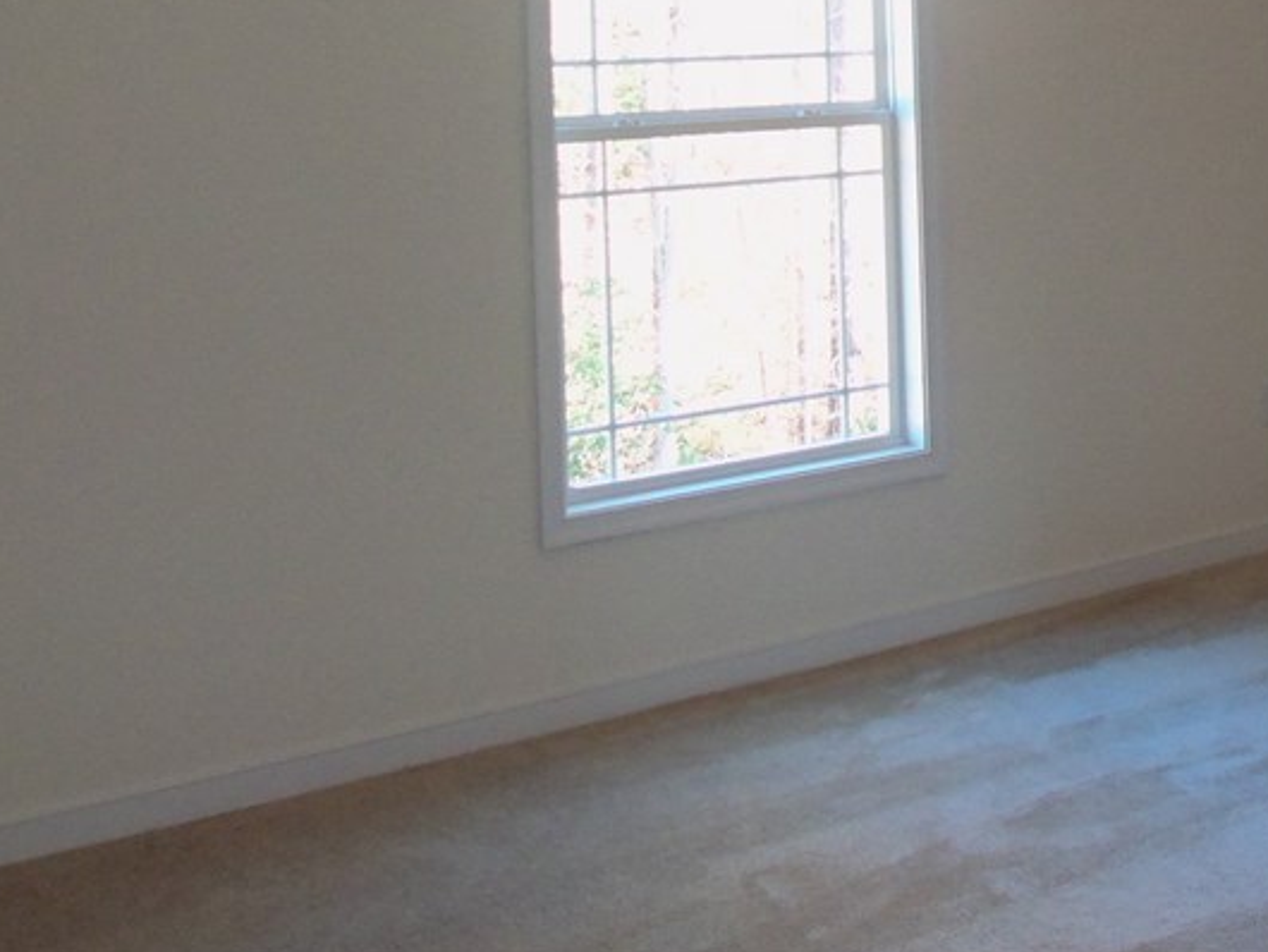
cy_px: 45
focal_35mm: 56
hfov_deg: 32.8
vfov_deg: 25.1
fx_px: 2052
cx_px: 1110
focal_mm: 5.2
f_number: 3.4
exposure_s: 1/30
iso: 160
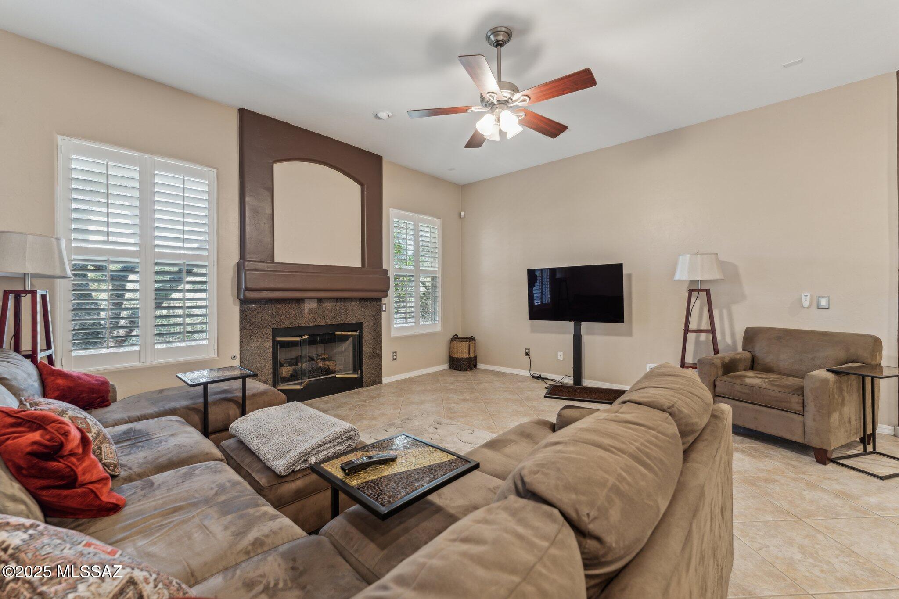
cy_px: 300
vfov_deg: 81.2
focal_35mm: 14
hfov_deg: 104.3
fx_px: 350
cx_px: 450
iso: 400
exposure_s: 1/5
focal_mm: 14
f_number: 5.6
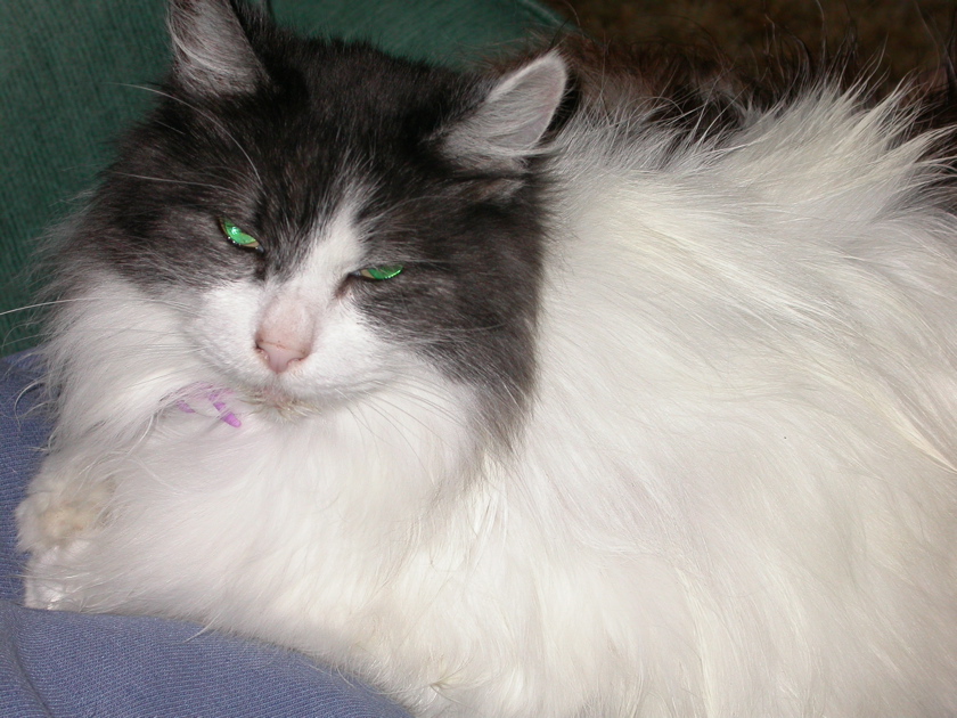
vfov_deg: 11.9
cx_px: 478
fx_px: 3456
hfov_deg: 15.8
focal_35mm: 125
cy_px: 359
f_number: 4.5
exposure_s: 1/60.3
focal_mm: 25.9
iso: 100
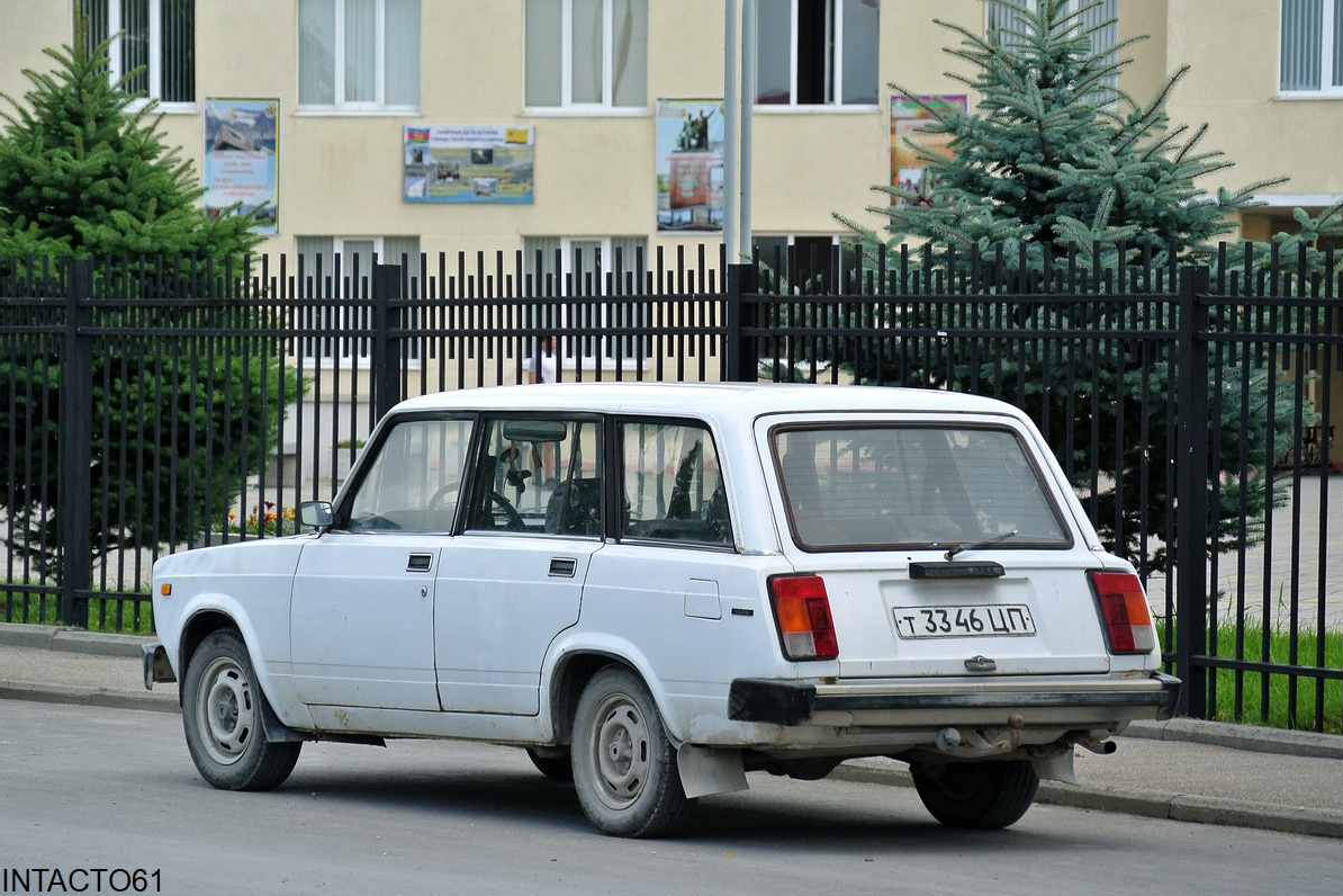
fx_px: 7237
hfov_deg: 10.6
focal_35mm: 194
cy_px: 449
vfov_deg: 7.1
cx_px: 674
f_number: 4.8
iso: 100
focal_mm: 71.6
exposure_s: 1/320
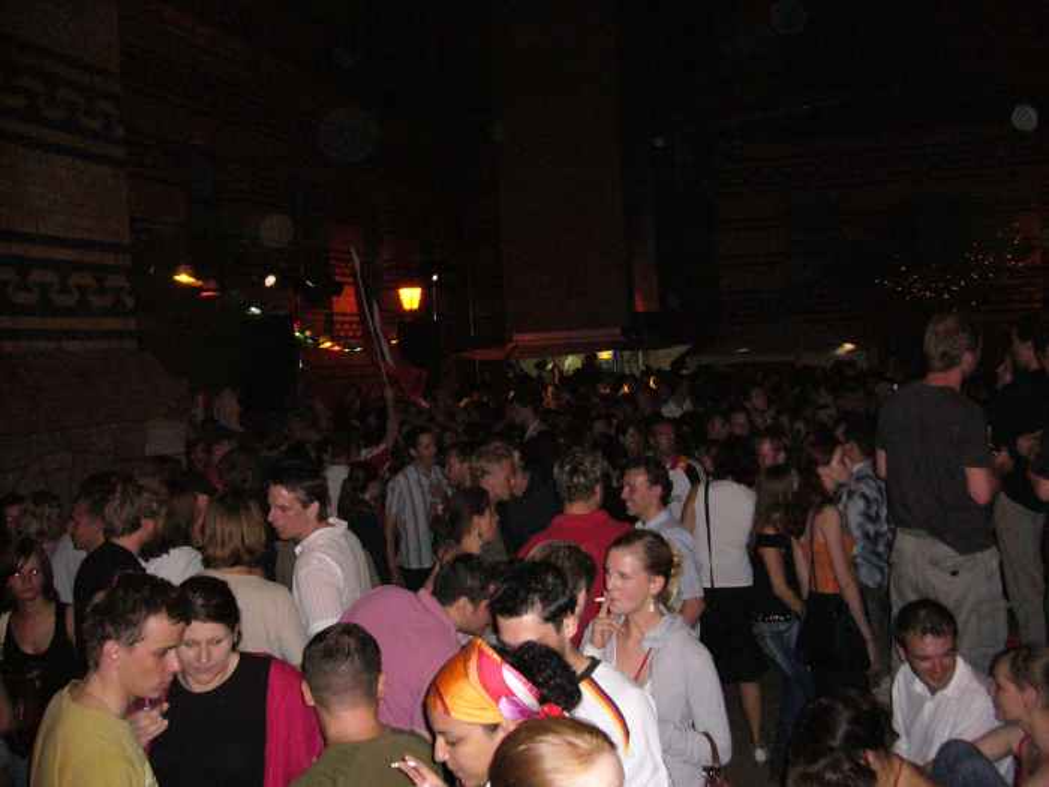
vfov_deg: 40.7
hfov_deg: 52.6
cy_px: 394
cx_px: 524
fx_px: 1061
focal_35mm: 35
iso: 400
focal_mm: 5.8
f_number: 2.8
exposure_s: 1/60
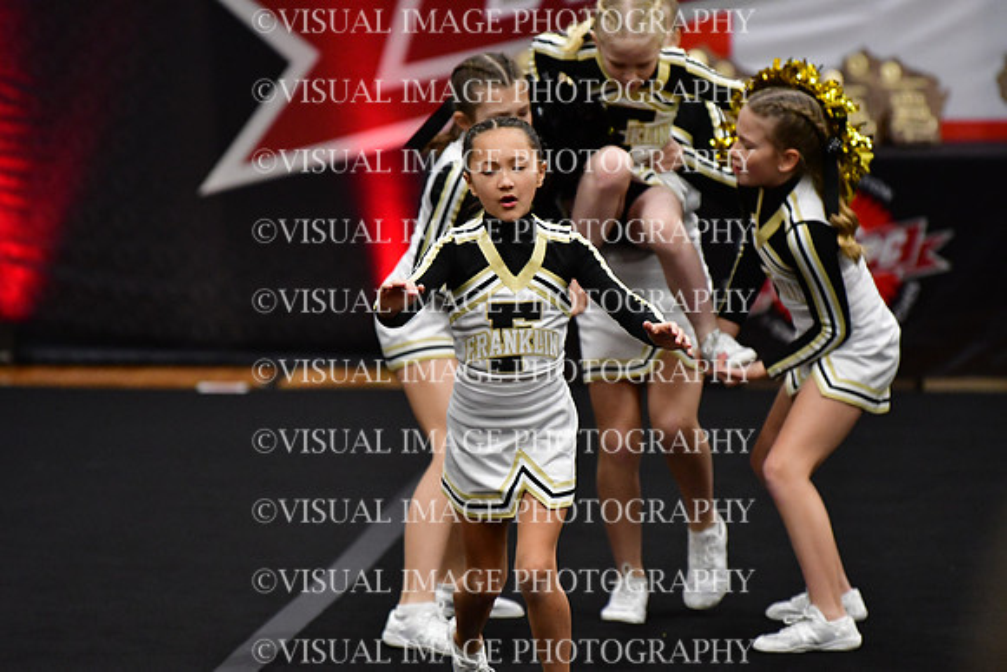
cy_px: 336
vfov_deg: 4.6
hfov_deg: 6.9
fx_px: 8393
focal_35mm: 300
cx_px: 504
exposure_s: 1/800
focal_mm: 200
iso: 4000
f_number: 2.8
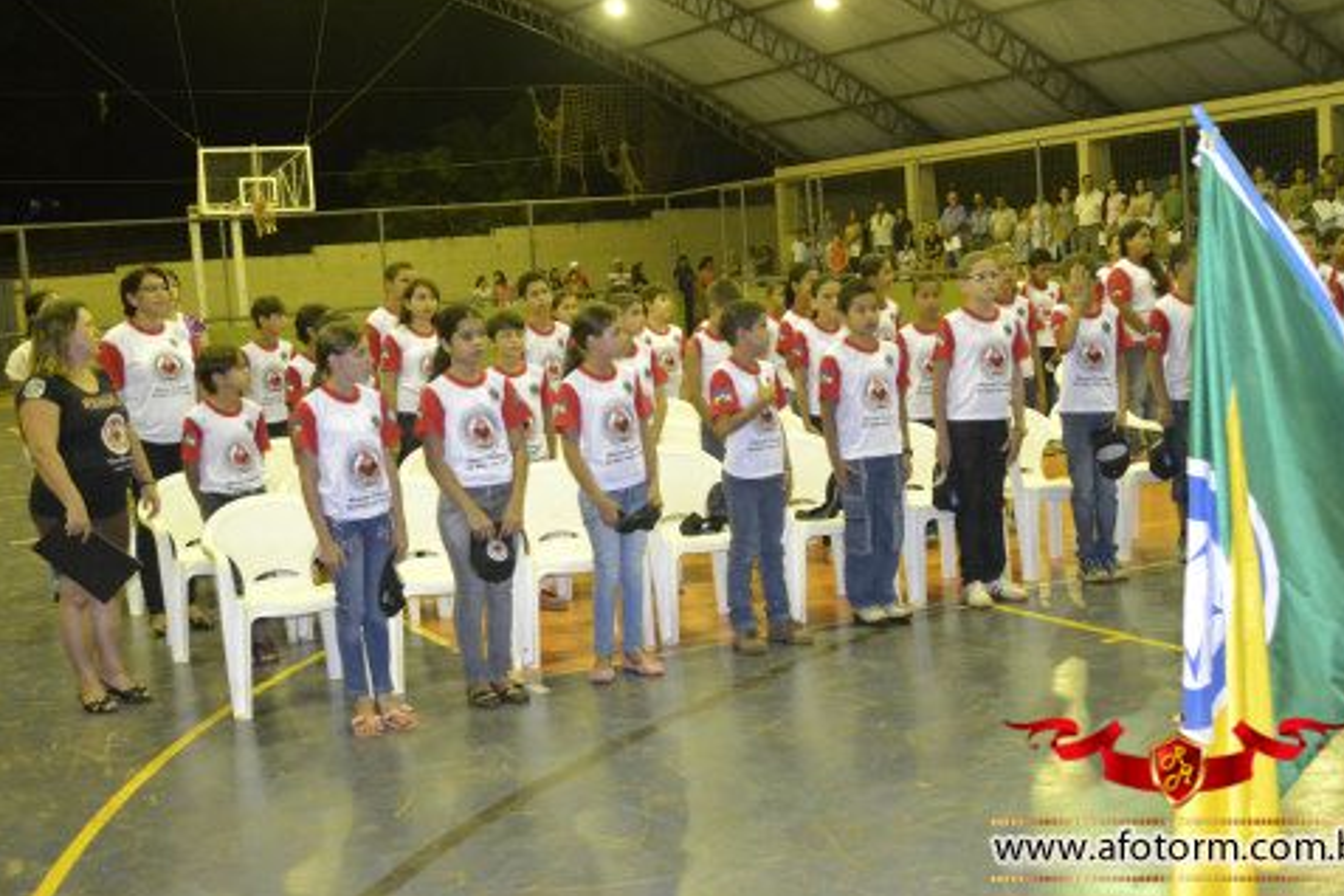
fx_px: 1643
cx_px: 696
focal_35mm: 44
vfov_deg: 30.5
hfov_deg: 44.5
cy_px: 438
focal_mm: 28
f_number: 4
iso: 3200
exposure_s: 1/60
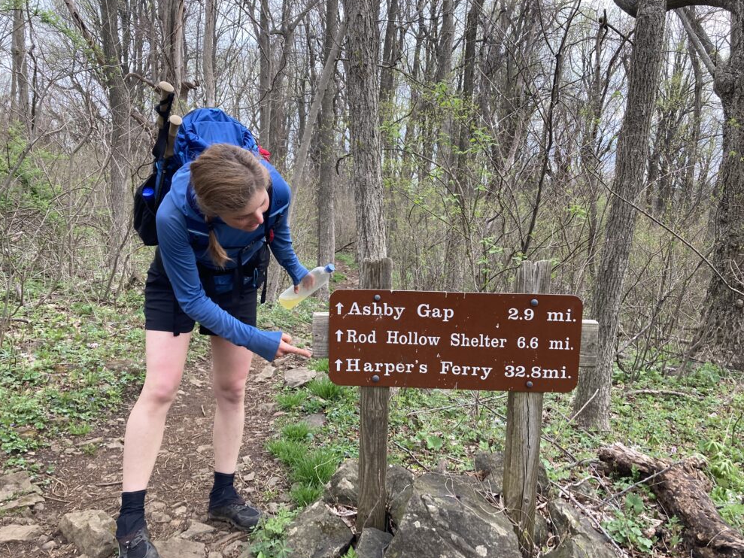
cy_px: 277
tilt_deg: -8.8
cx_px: 371
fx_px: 623
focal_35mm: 29
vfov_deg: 48.2
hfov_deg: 61.7
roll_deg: -2.7
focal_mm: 3.99
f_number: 1.8
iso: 64
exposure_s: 1/121
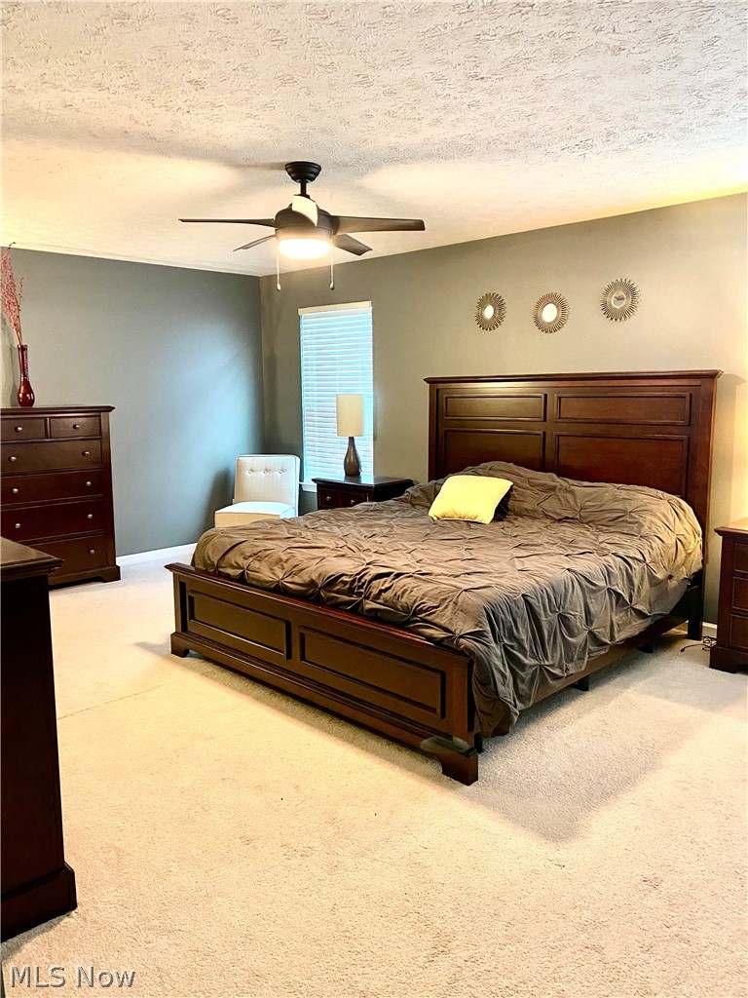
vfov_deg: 67.3
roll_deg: +0.4
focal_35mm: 26
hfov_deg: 53.1
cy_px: 499
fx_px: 749
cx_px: 374
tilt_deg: -8.1
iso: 640
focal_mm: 4.25
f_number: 1.8
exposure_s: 1/30
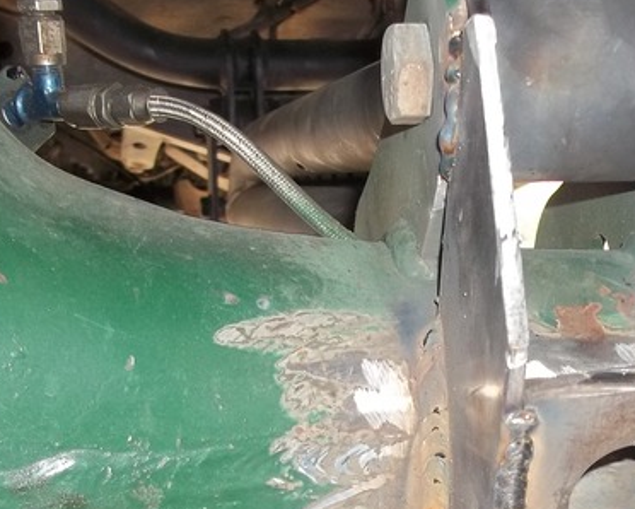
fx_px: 1617
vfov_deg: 17.4
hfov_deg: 21.9
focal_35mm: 86
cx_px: 521
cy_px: 535
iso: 80
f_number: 2.9
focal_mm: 5.7
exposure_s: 1/80
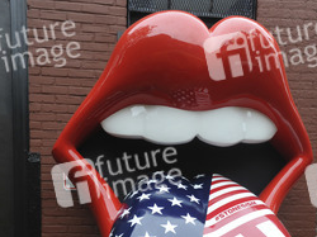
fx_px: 339
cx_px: 154
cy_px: 241
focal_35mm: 37
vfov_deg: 34.8
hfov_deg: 50.2
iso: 1600
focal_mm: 24
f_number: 6.3
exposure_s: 1/320
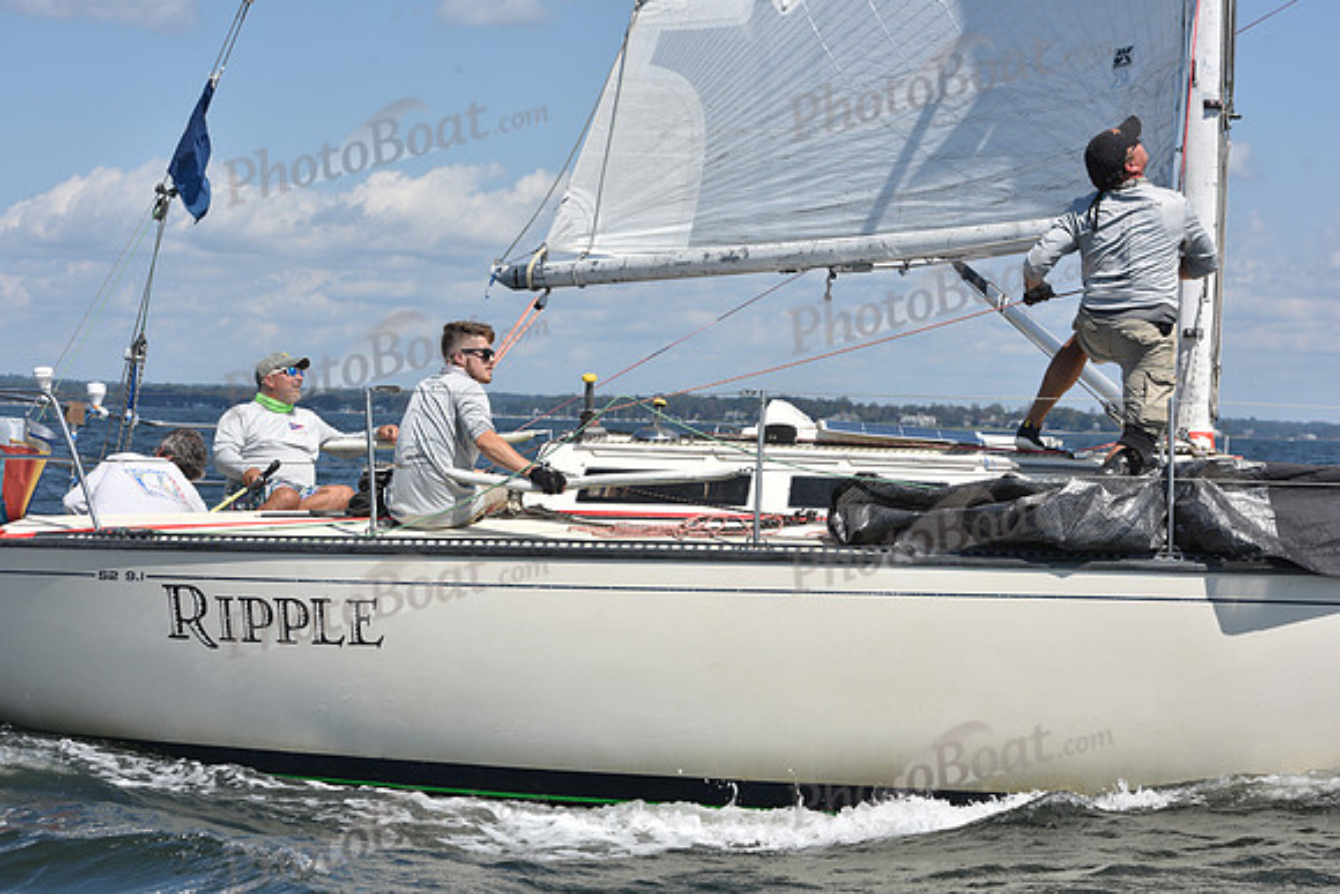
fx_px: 3351
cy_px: 447
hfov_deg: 22.6
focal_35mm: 90
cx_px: 670
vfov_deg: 15.2
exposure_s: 1/1250
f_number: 9
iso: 320
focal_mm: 90
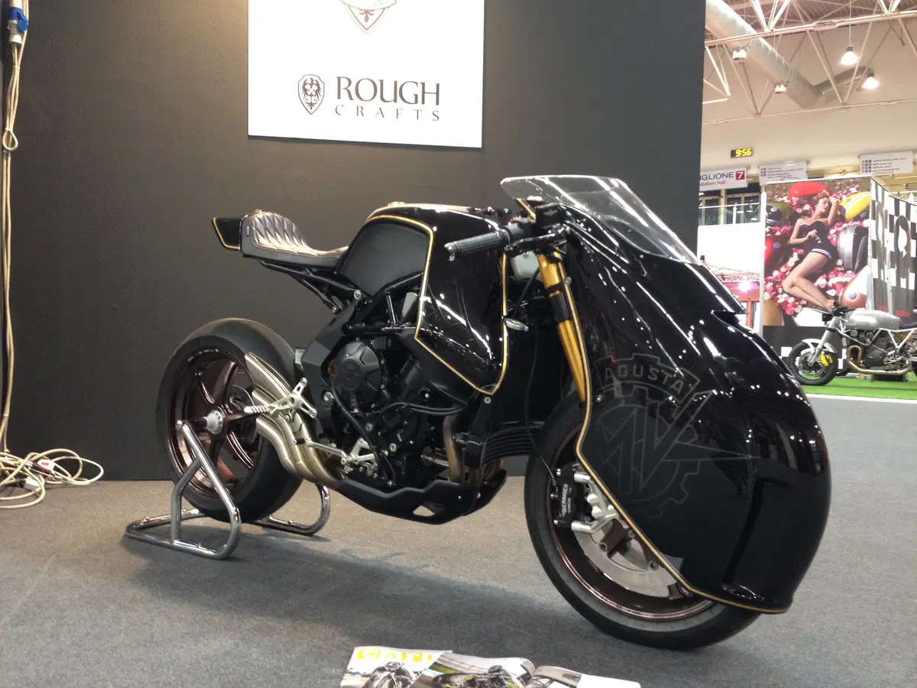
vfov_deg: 42.9
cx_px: 458
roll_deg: -1.5
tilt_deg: -3.0
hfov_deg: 55.4
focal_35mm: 33
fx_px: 874
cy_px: 344
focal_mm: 4.12
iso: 160
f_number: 2.4
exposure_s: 1/20
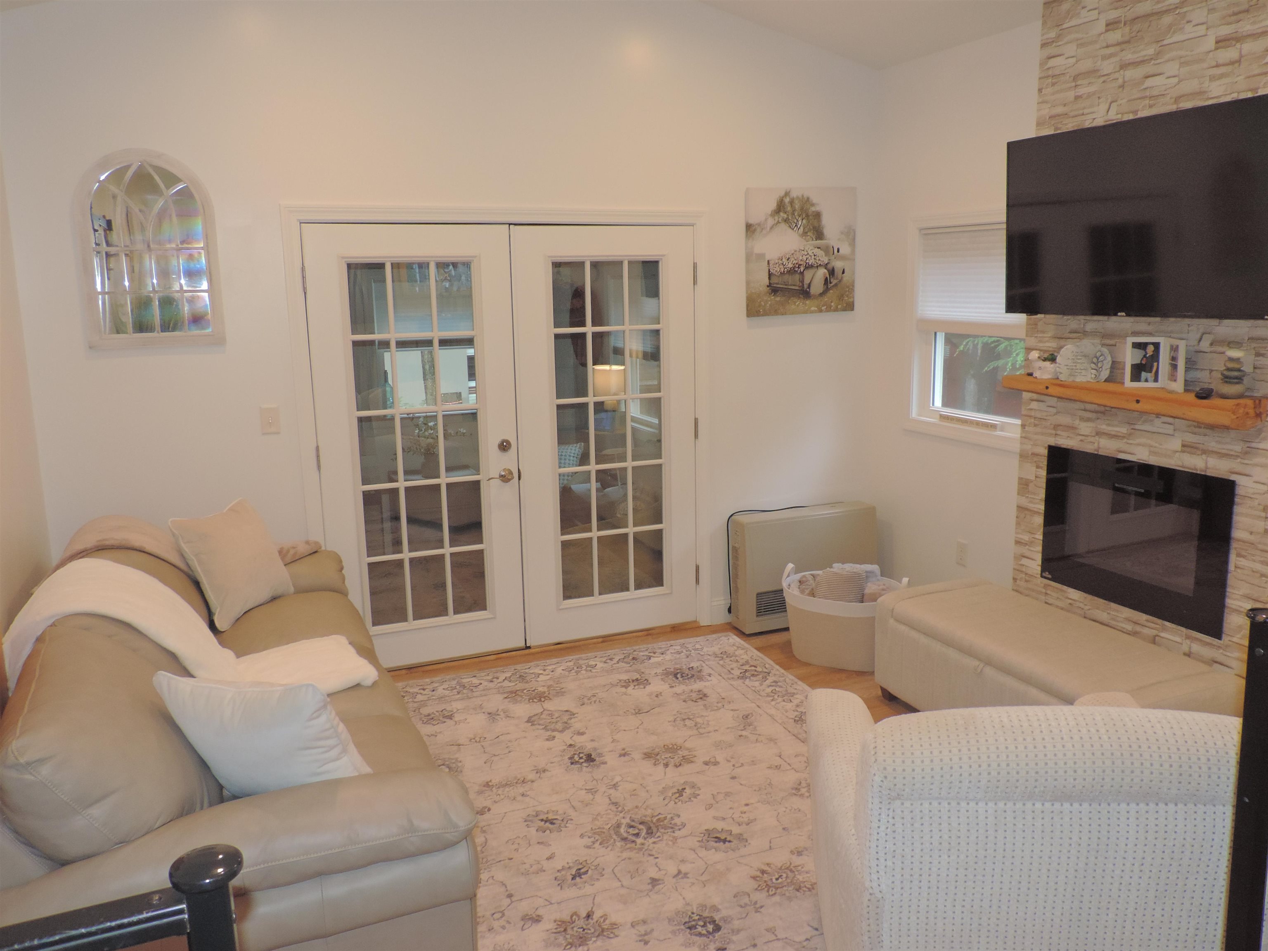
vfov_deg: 49.7
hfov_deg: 63.4
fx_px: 1026
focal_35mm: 28
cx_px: 634
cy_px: 476
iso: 280
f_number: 3.1
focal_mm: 4.9
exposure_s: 1/40
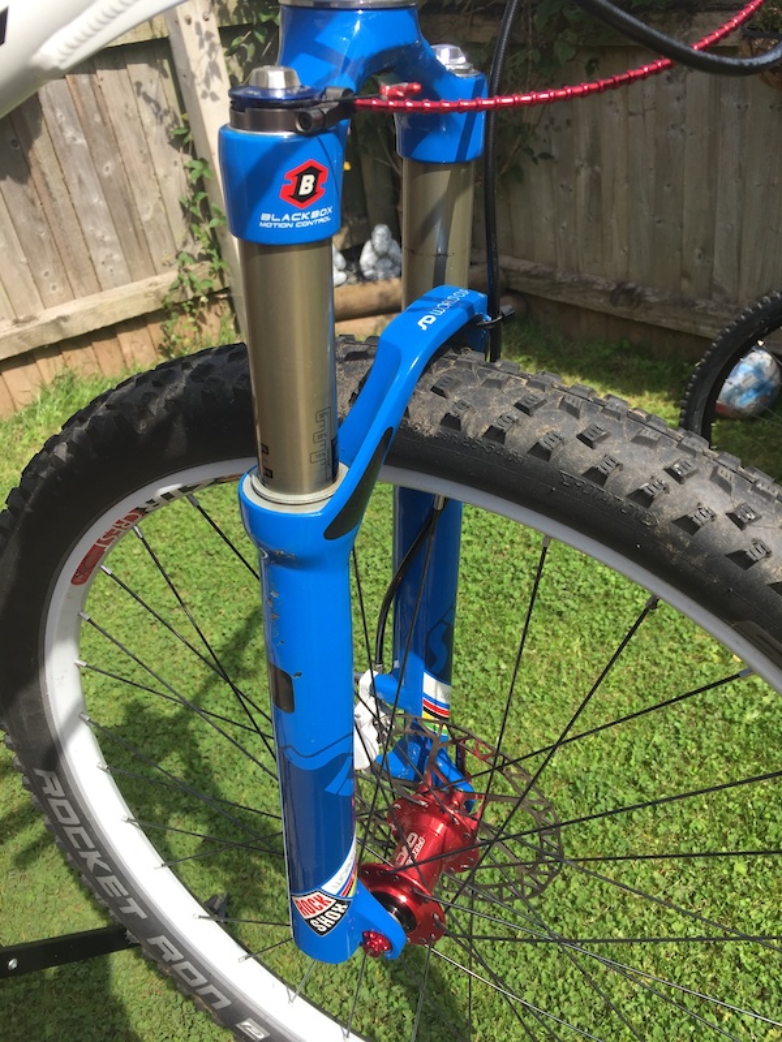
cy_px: 521
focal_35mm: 29
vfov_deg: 61.7
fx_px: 874
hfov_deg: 48.2
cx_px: 391
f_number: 2.2
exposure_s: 1/1041
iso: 32
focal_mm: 4.15
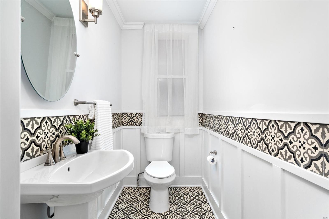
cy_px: 110
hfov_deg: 90.0
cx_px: 164
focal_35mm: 18
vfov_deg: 67.4
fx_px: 164
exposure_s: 1/3
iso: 400
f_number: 7.1
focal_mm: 9
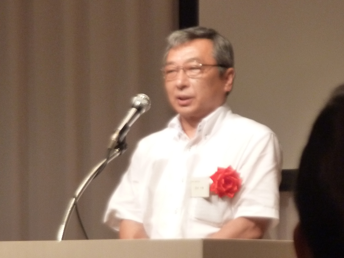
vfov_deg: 2.8
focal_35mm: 535
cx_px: 172
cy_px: 129
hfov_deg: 3.7
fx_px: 5317
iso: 400
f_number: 4.9
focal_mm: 49.2
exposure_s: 1/40
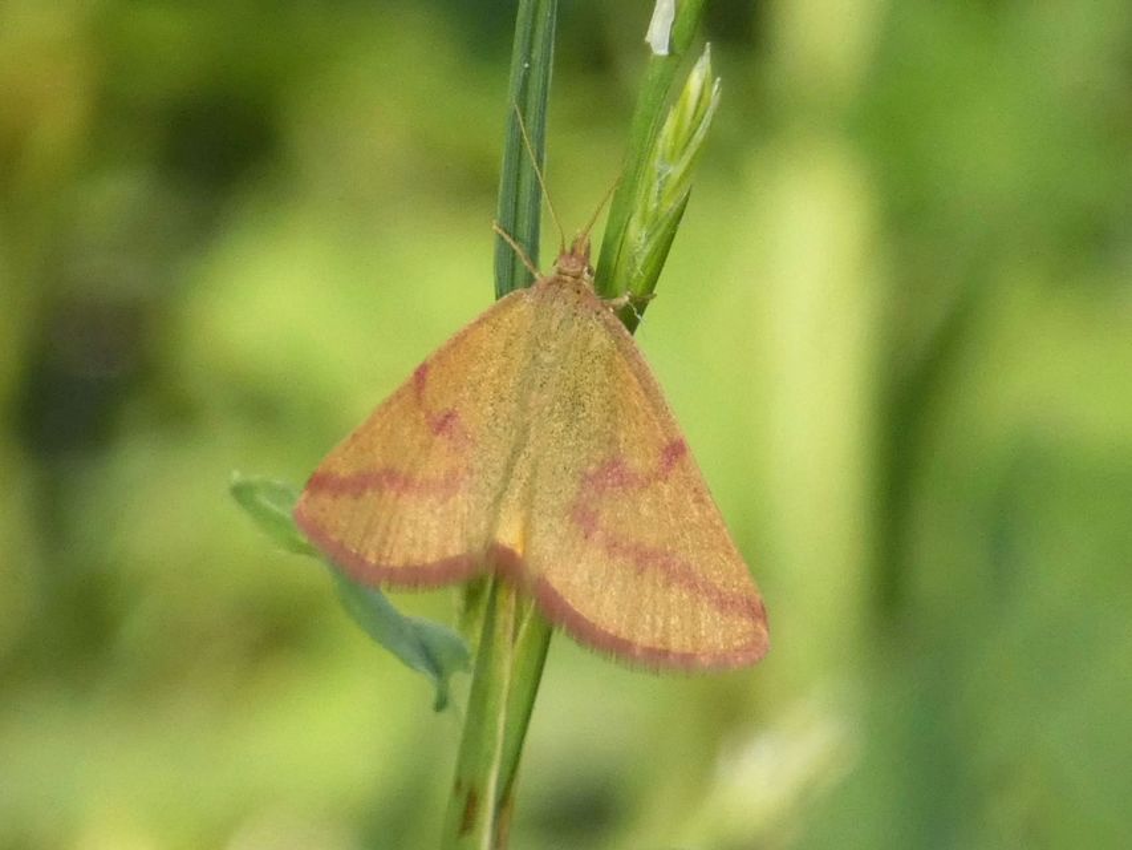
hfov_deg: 3.7
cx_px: 566
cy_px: 425
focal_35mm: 531
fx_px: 17367
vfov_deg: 2.8
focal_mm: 95.2
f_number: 5.6
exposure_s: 1/100
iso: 400
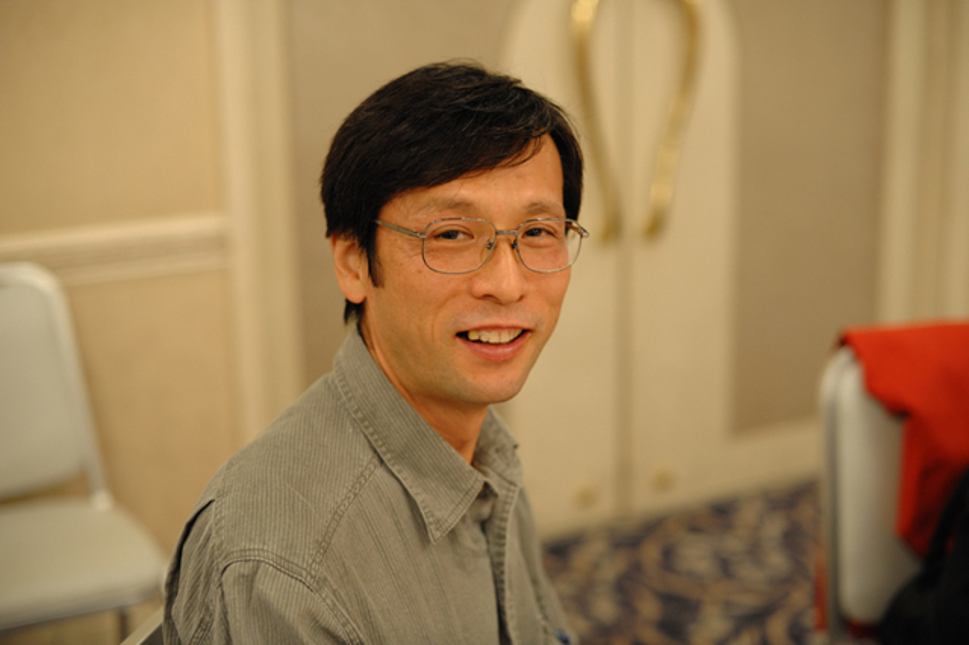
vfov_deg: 27.0
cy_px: 322
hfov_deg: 39.6
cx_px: 484
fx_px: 1345
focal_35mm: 50
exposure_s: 1/100
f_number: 2.8
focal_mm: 50
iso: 1600
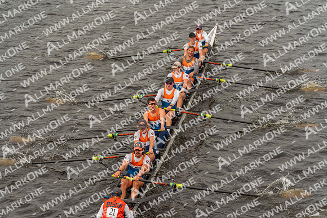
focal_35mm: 124
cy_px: 109
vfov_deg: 11.1
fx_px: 1127
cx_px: 164
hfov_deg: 16.5
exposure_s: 1/2500
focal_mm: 124
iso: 400
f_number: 5
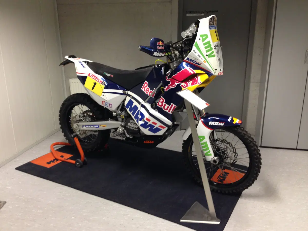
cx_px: 154
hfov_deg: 55.4
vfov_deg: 42.9
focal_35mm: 33
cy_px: 116
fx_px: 294
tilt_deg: -18.6
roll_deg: +1.4
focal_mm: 4.12
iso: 125
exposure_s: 1/20
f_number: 2.4
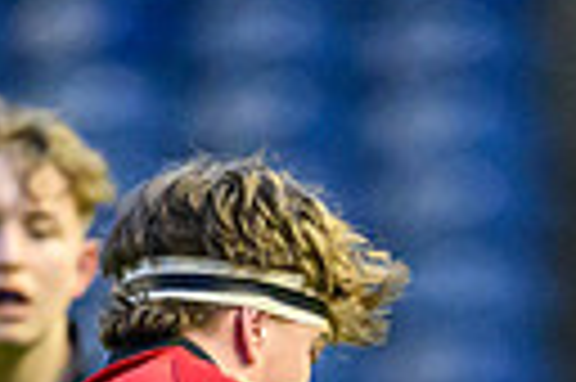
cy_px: 1106
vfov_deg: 0.4
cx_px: 760
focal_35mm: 3635
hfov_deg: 0.6
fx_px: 58086
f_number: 4
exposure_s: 1/1000
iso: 8000
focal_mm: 560
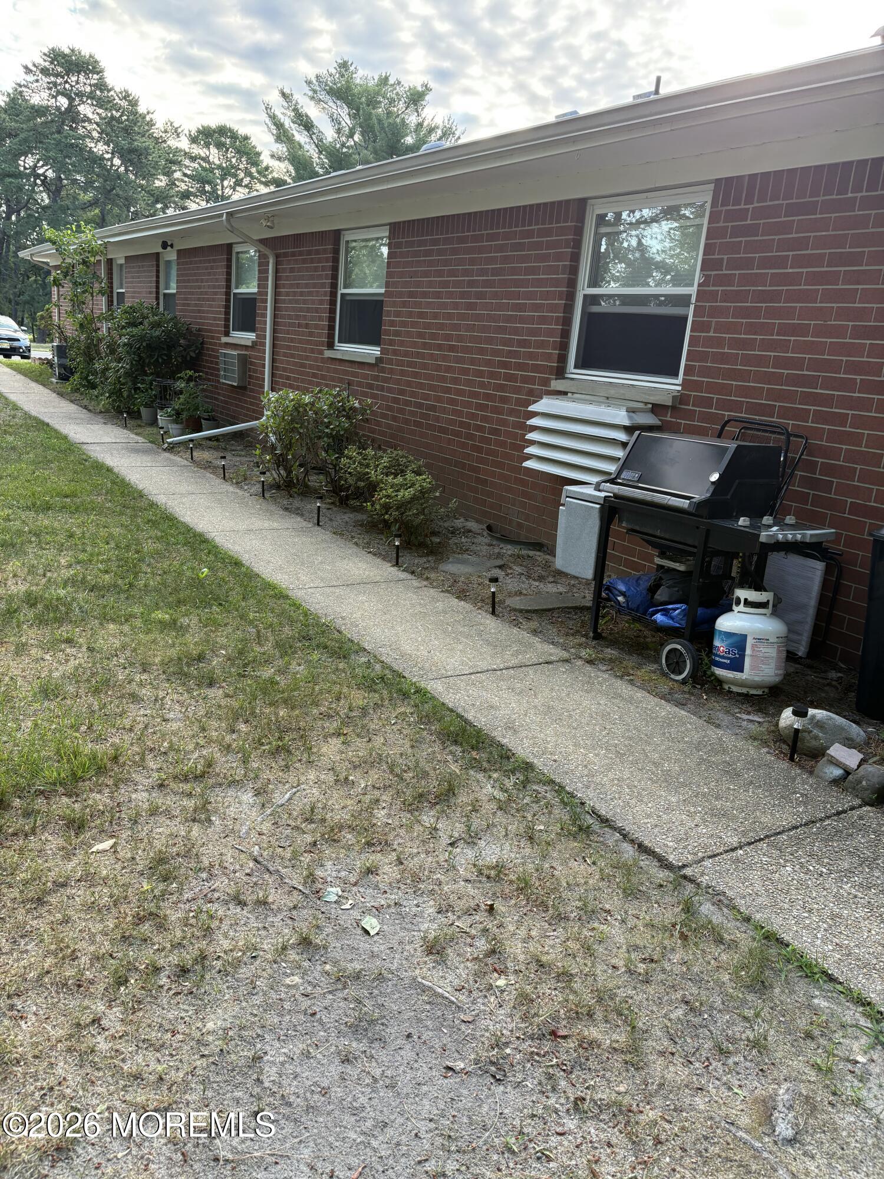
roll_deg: -5.1
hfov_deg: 53.1
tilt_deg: -13.7
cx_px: 442
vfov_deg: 67.3
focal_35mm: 26
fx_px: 885
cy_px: 590
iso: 80
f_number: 1.6
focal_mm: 5.96
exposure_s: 1/236
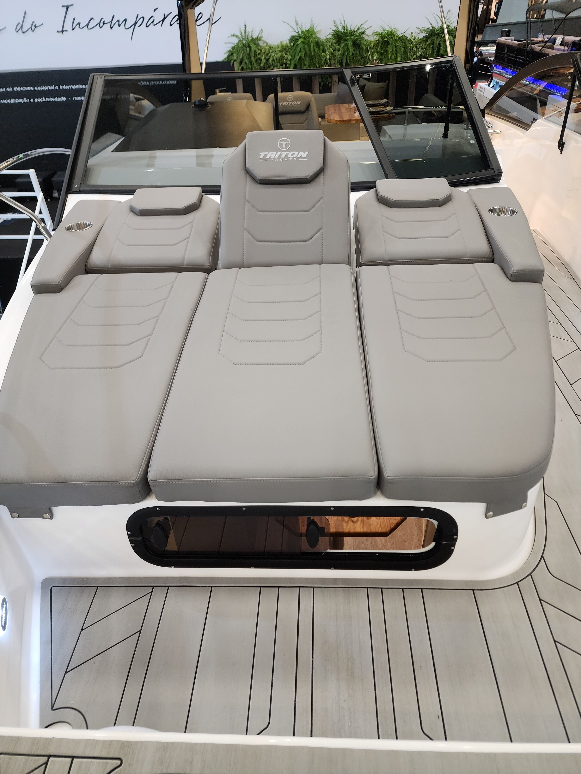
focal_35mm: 23
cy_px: 387
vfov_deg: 73.9
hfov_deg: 58.9
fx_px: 515
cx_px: 290
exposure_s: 1/120
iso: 500
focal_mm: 6.4
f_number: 1.8
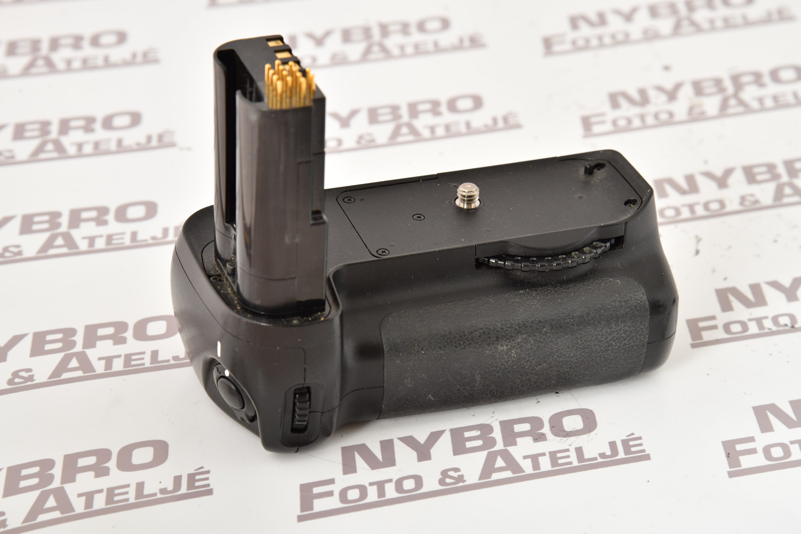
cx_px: 400
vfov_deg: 11.4
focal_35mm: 120
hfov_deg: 17.1
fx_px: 2670
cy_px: 267
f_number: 11
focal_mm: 120
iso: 1000
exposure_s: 1/200
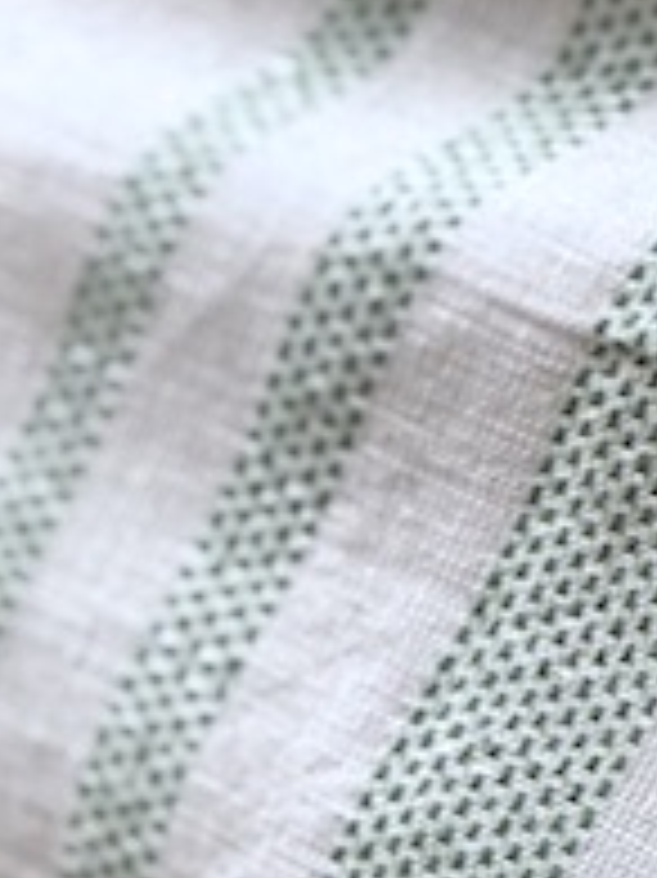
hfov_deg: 3.8
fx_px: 9956
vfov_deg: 5.0
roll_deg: -0.1
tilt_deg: -25.0
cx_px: 556
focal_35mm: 393
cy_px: 140
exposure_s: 1/99
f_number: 2.8
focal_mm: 9
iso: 100
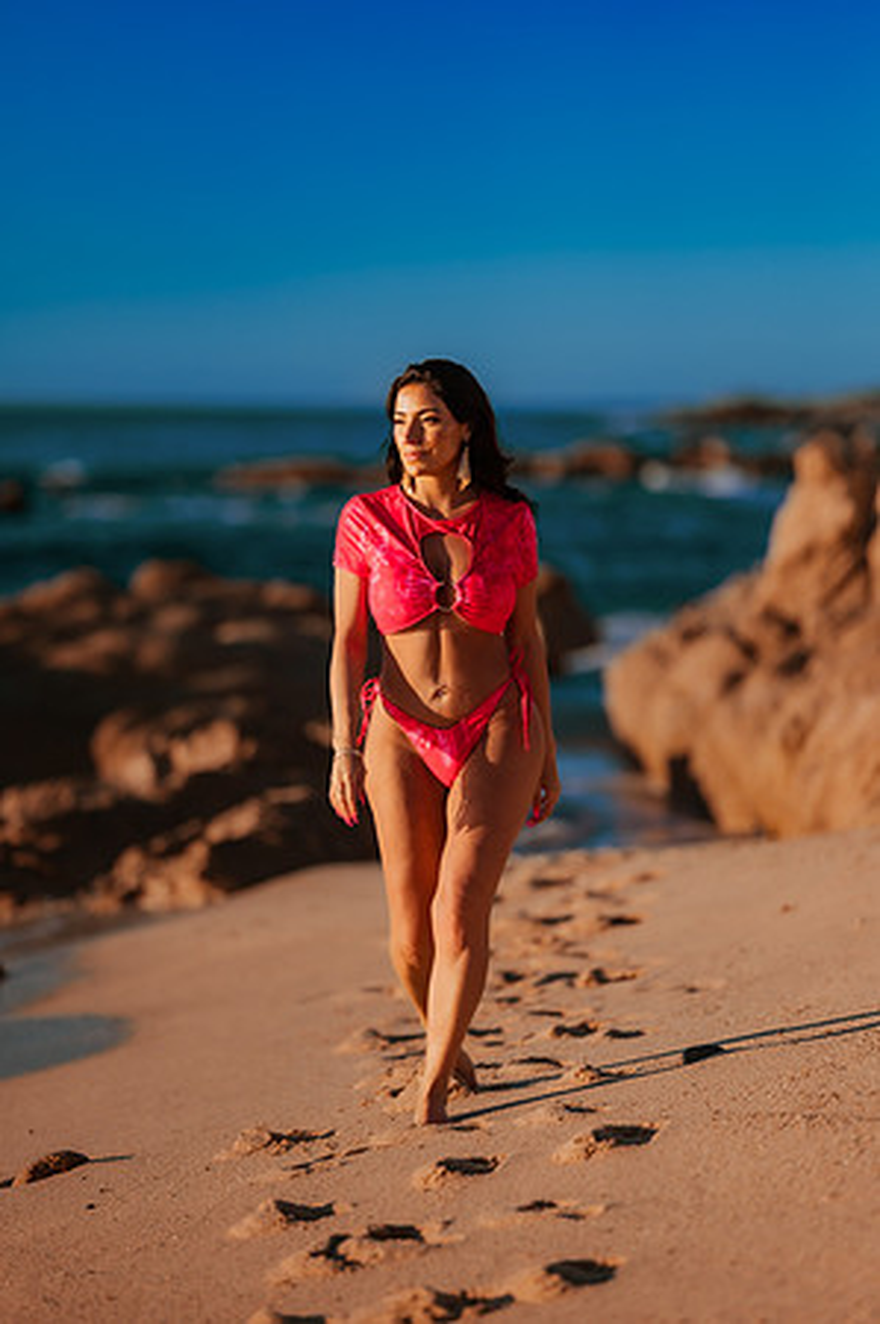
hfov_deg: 10.1
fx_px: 4961
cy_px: 662
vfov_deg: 15.2
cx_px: 440
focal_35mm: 135
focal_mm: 135
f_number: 1.8
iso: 100
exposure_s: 1/5000
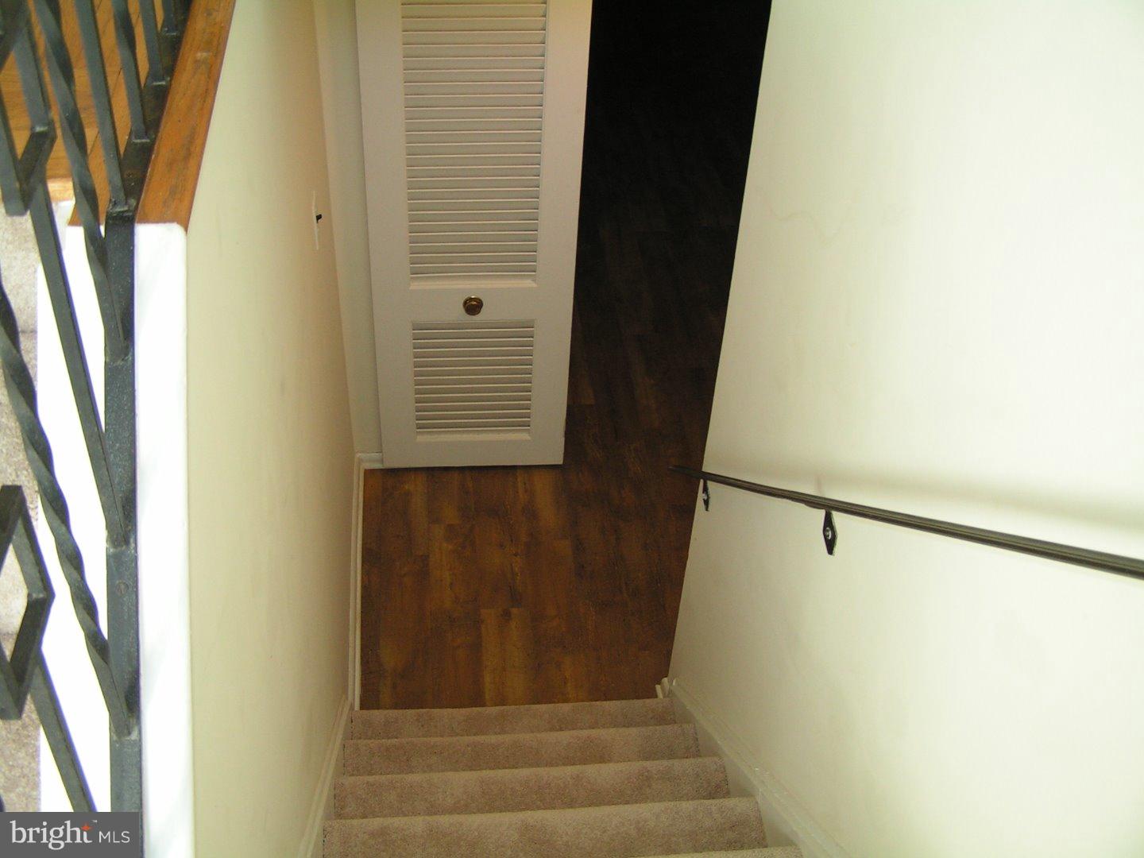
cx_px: 572
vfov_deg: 37.7
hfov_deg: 49.0
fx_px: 1256
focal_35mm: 38
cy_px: 429
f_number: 2.8
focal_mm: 6.3
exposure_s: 1/40
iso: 50
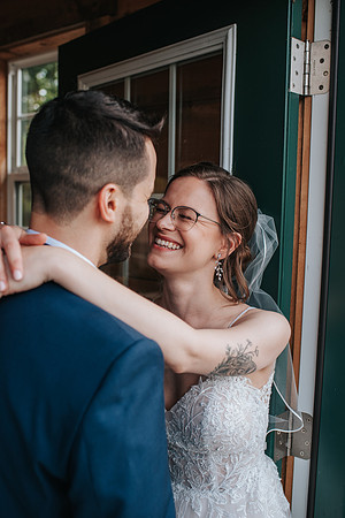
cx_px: 172
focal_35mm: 35
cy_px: 259
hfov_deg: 37.9
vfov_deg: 54.4
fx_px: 503
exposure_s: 1/800
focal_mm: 35
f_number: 3.2
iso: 280
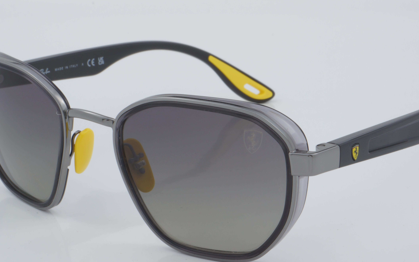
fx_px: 1142
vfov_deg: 13.1
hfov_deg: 20.8
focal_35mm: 100
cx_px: 226
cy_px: 143
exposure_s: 1/4
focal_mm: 50
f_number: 32
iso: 100
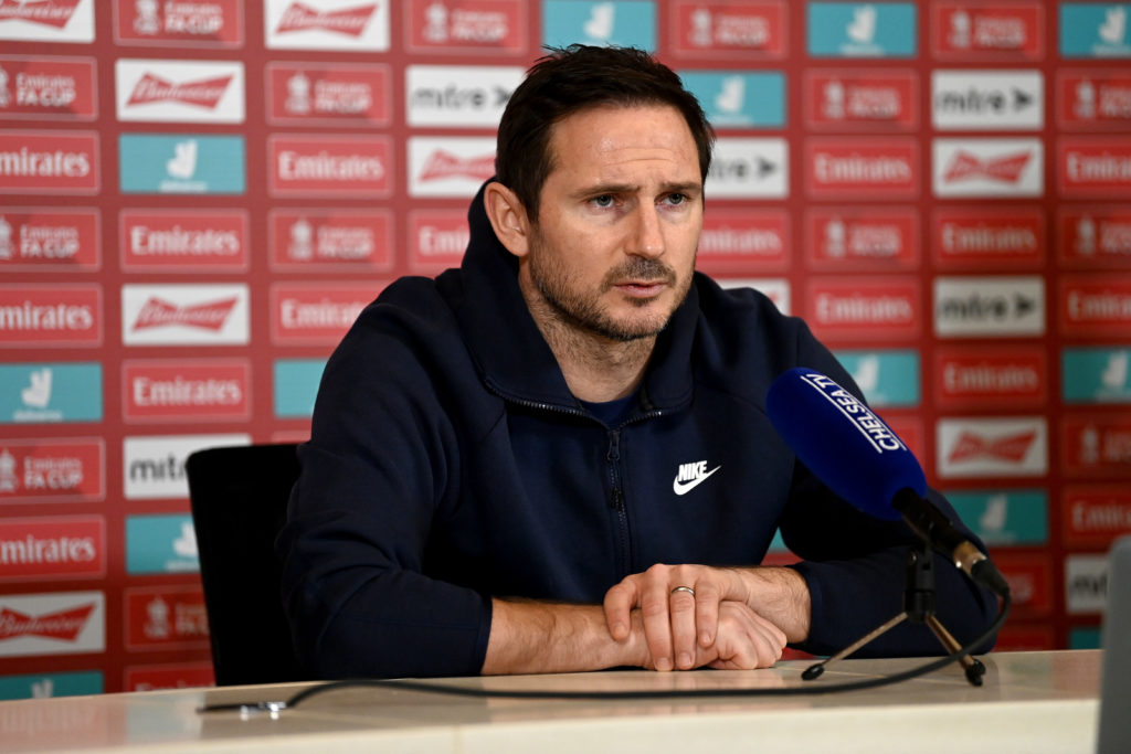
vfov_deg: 7.6
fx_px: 5655
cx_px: 566
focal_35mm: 180
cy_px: 377
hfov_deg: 11.4
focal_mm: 180
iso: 3200
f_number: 2.8
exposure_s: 1/500
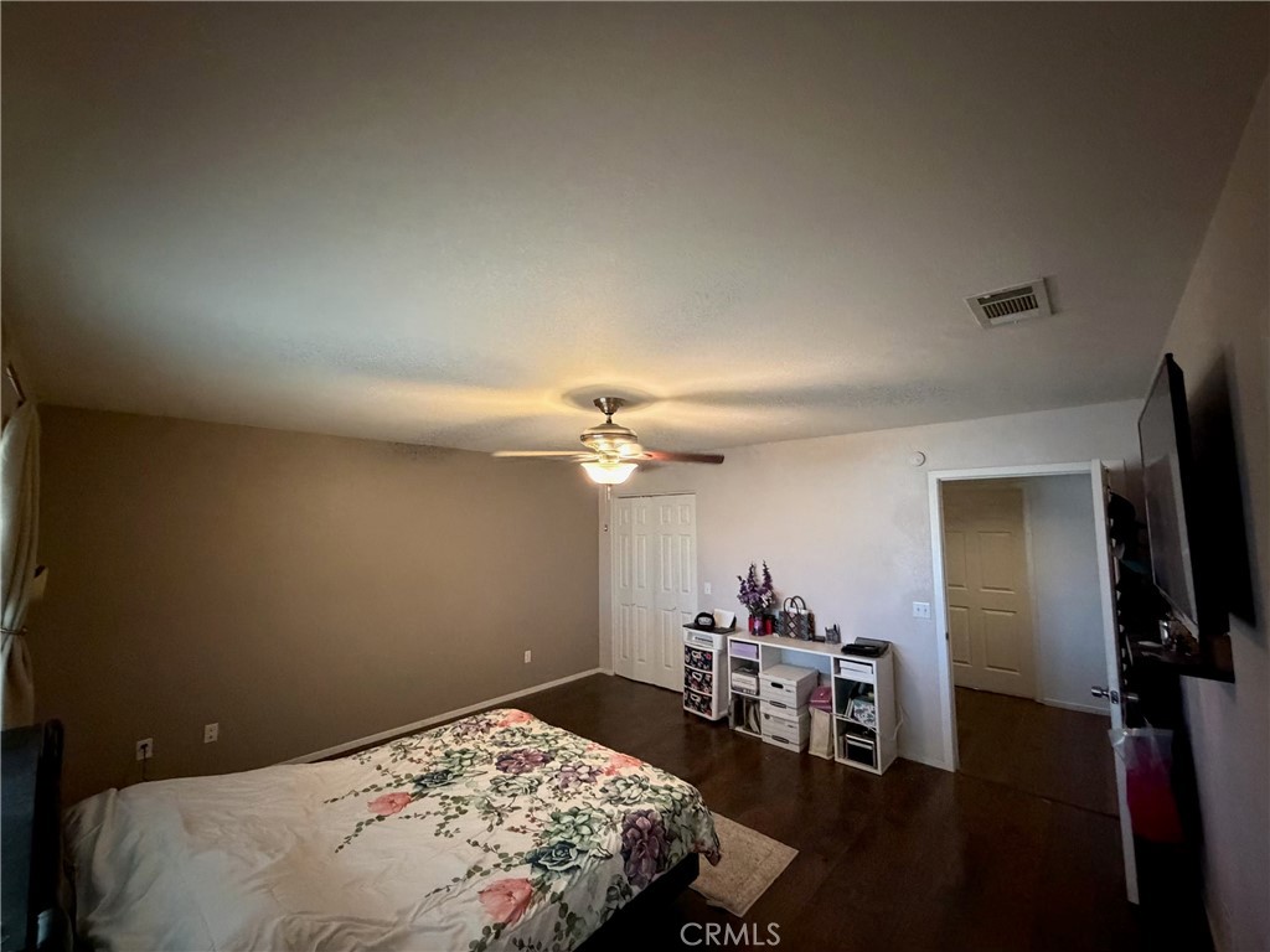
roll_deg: +1.3
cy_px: 476
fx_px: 514
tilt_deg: +4.9
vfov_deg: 85.7
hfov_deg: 102.1
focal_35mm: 14
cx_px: 635
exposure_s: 1/40
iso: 1250
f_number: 2.2
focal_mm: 2.22
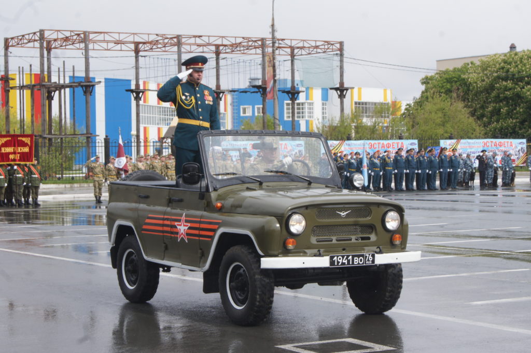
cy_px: 176
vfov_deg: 16.5
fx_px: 1216
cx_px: 266
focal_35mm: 82
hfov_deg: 24.6
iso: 200
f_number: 13
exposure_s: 1/200
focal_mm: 55
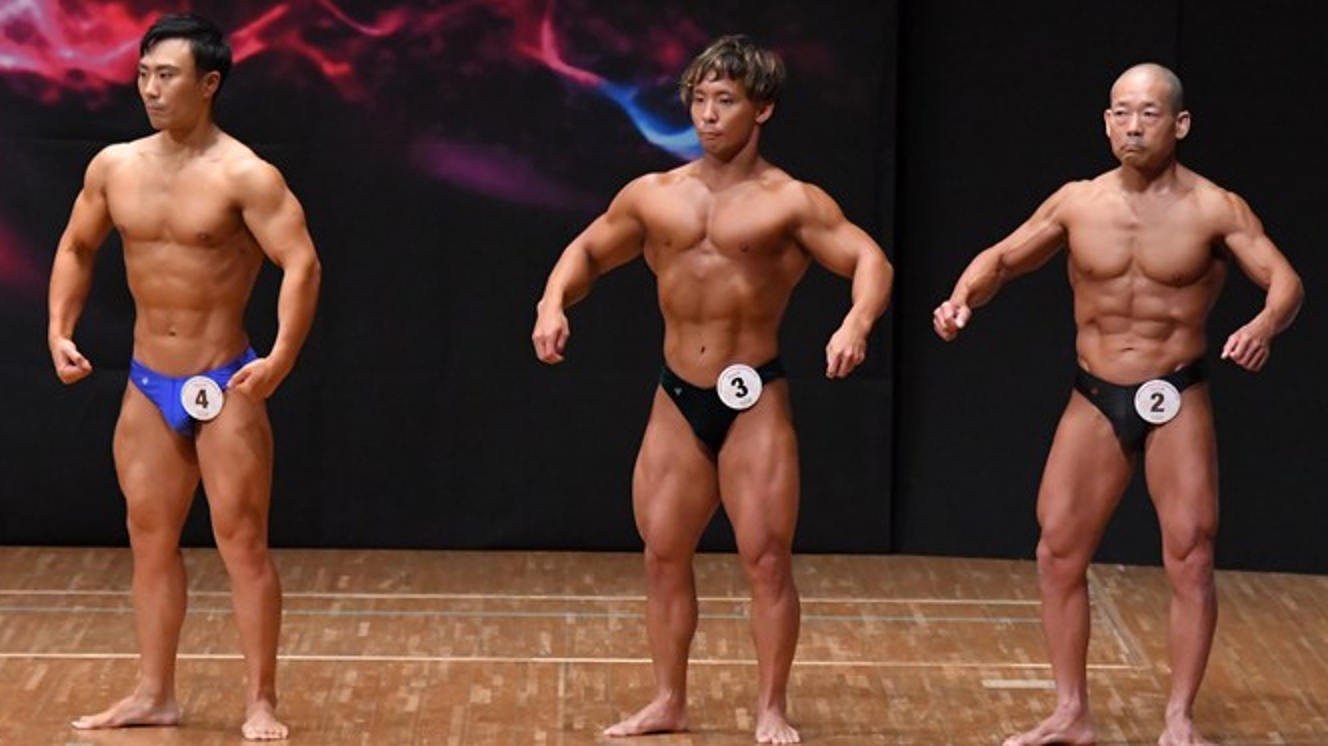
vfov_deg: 4.4
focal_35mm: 275
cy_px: 450
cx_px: 617
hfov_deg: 7.8
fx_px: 9681
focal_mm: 150
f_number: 5.6
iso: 6400
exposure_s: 1/400
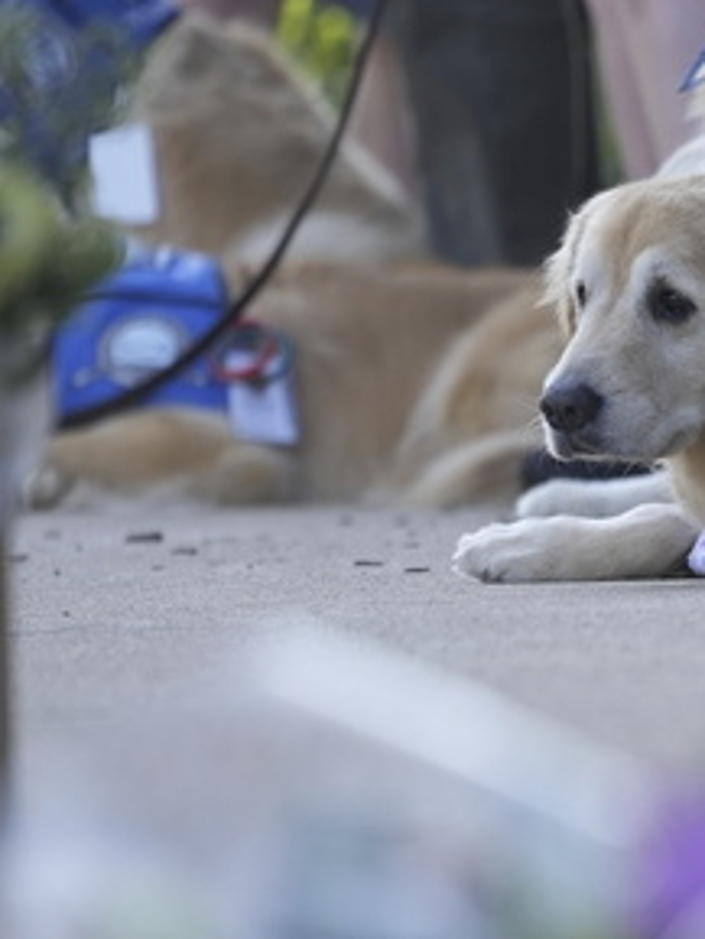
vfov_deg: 2.9
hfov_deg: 2.2
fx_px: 18506
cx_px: 1608
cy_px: 772
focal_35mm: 682
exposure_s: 1/1000
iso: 400
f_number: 3.2
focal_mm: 200
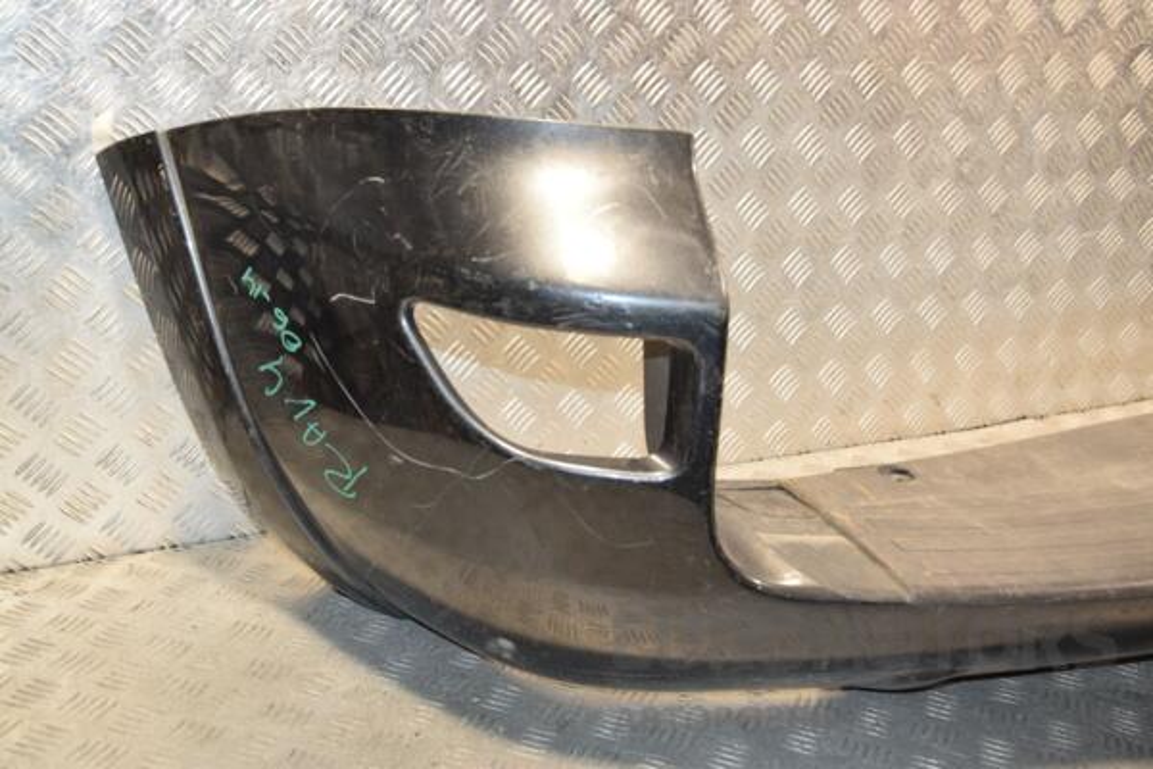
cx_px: 576
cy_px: 384
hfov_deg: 43.6
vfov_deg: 29.9
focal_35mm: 45
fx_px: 1441
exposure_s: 1/200
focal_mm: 30
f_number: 6.3
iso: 800
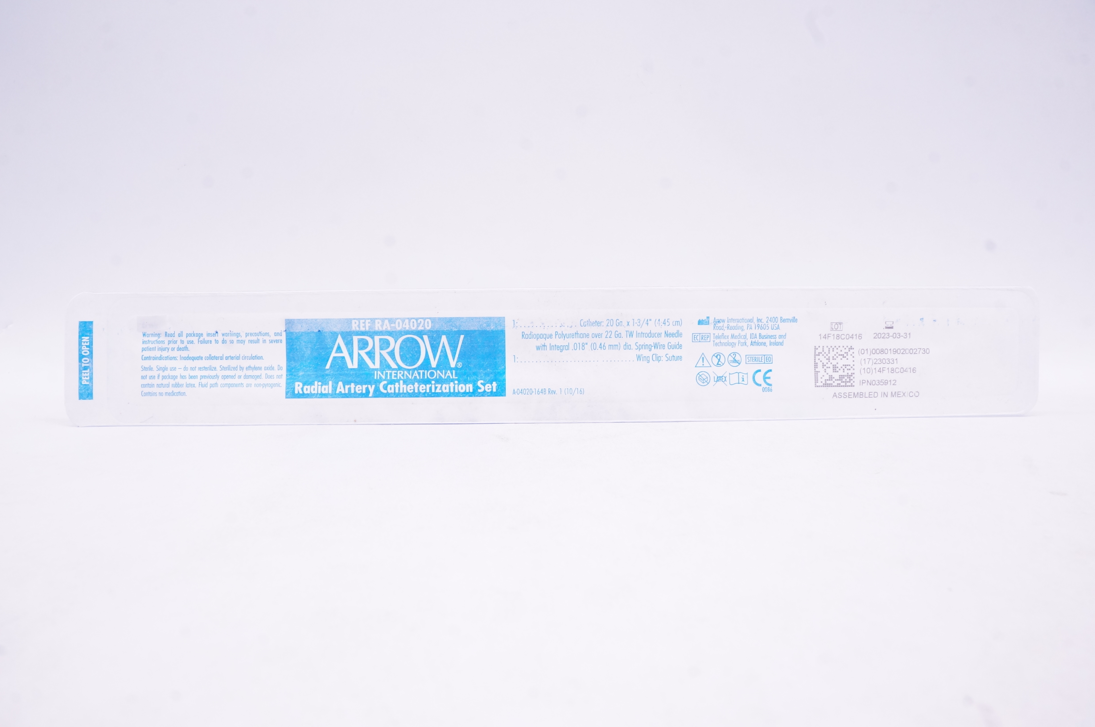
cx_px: 548
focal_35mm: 27
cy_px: 364
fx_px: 820
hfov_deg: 67.4
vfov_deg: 47.8
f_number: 14
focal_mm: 18
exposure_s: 1/20
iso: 800
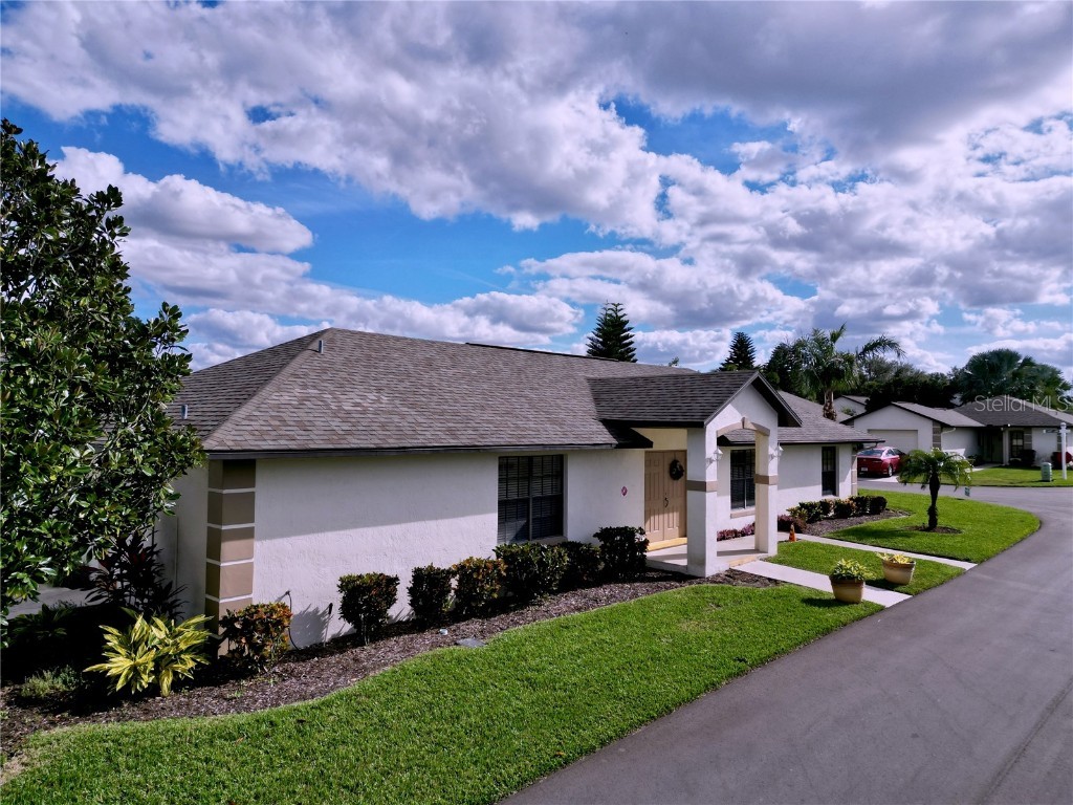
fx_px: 744
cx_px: 536
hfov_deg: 71.6
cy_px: 402
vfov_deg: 56.8
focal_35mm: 24
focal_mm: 6.72
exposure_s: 1/5000
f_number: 1.7
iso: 150
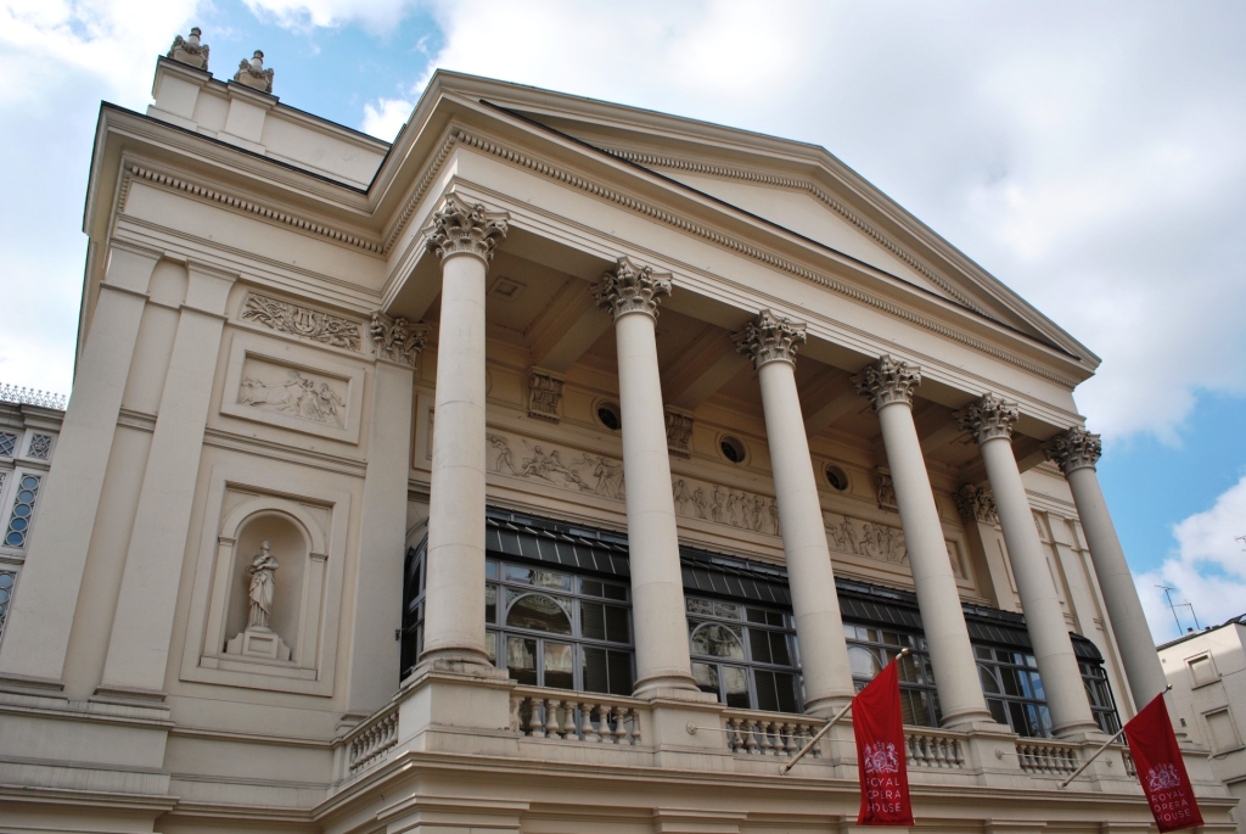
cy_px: 417
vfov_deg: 48.0
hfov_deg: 67.3
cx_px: 623
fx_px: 935
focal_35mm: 27
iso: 100
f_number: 9
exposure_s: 1/200
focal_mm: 18
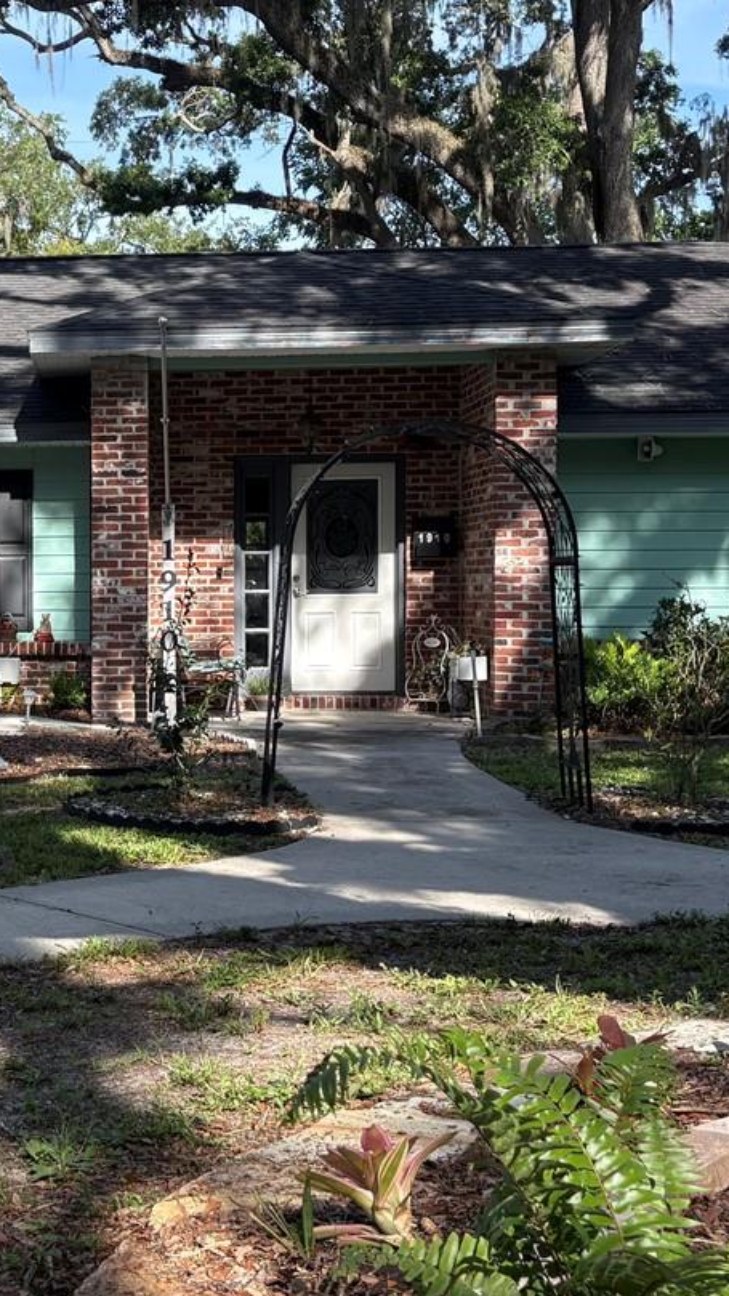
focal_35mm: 56
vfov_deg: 37.2
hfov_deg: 20.6
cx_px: -35
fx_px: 1925
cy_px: 626
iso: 64
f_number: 1.6
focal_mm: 5.96
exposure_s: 1/1081
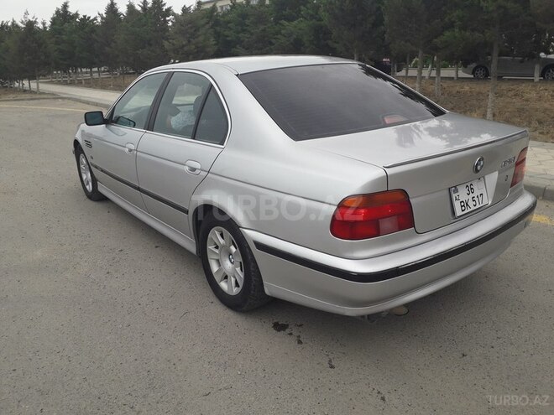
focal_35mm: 27
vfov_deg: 51.4
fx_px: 432
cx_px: 277
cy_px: 208
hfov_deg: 65.3
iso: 40
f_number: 1.9
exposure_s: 1/553
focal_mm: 3.6
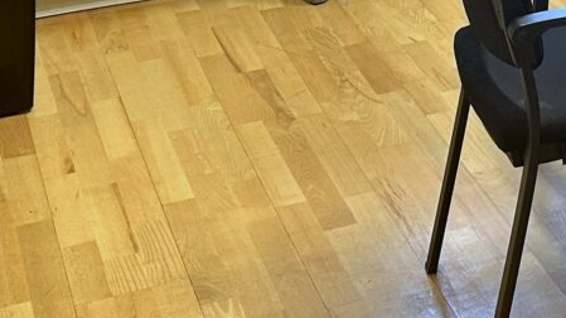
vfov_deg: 11.9
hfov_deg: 18.8
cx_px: 899
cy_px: -164
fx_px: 1455
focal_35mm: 97
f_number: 1.5
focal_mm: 5.7
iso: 50
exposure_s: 1/100
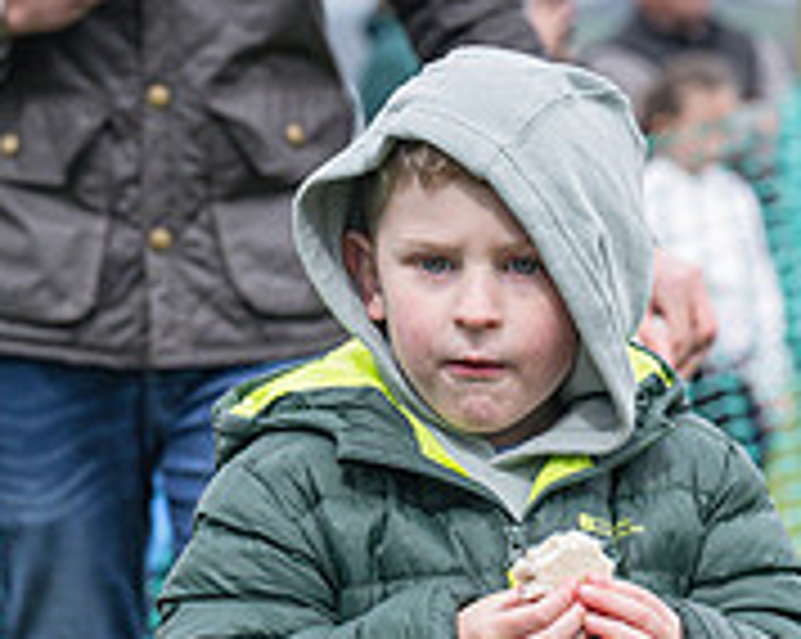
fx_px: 5896
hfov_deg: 7.8
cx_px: 385
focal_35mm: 249
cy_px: 900
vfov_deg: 6.1
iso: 400
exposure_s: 1/1250
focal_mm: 70
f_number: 4
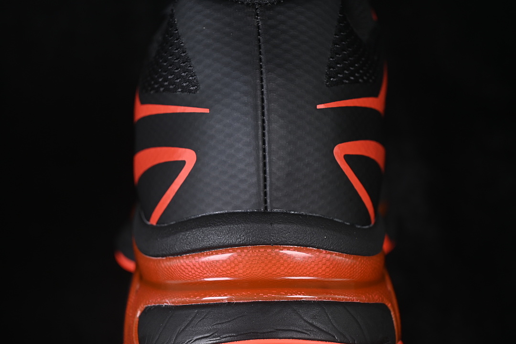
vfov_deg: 18.2
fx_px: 1075
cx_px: 258
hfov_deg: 27.0
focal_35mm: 75
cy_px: 172
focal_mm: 50
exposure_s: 1/60
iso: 160
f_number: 6.3
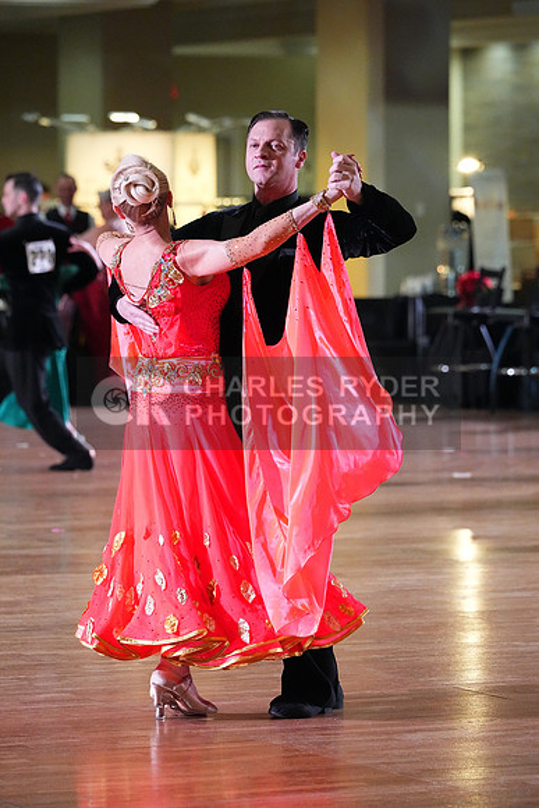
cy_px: 404
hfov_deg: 6.9
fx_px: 4489
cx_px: 270
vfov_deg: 10.3
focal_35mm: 200
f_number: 5.6
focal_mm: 200
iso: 10000
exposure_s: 1/400
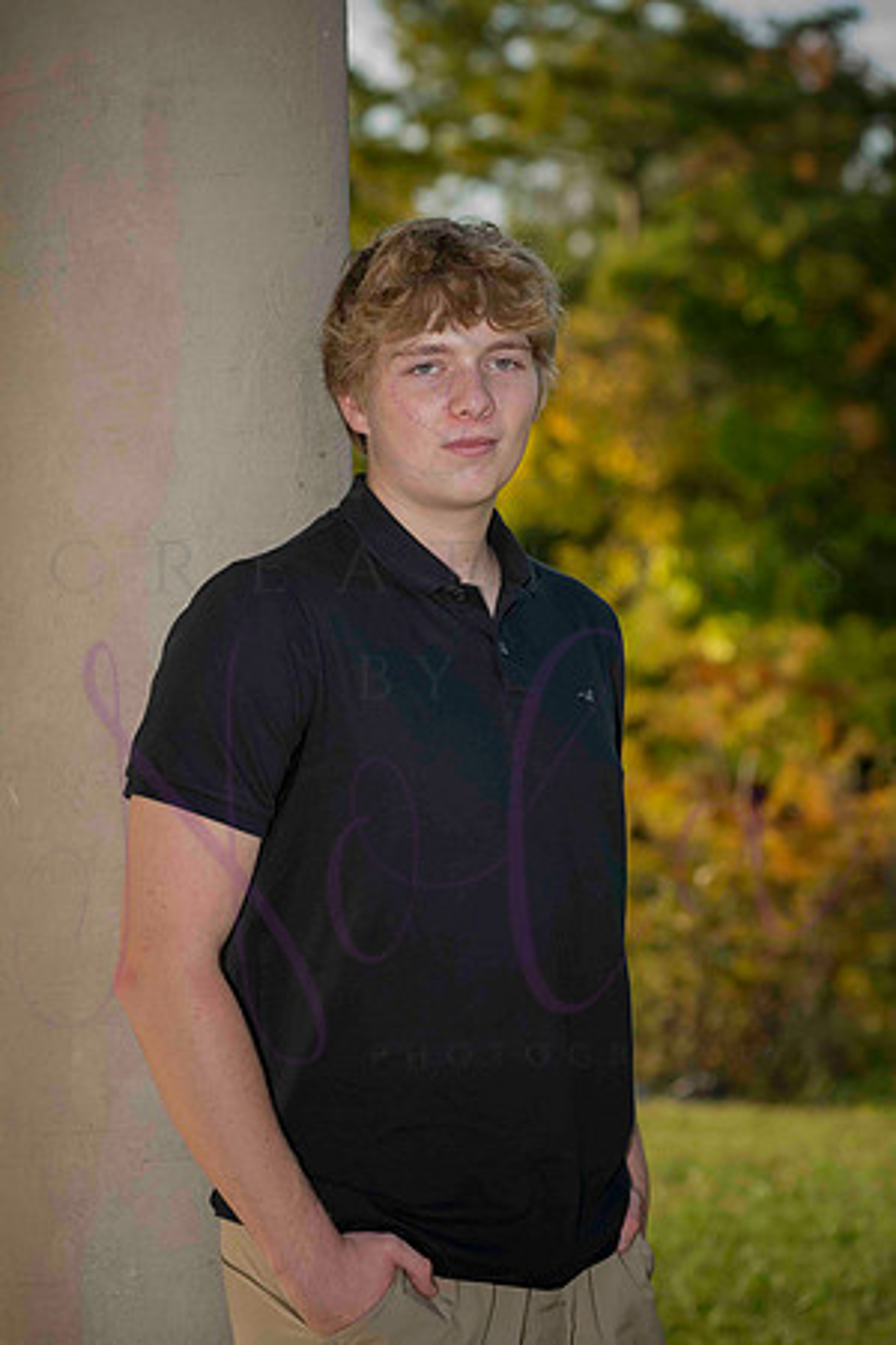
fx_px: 3434
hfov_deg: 14.9
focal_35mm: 92
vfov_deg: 22.1
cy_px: 672
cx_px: 448
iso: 800
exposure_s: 1/640
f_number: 5
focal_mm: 92
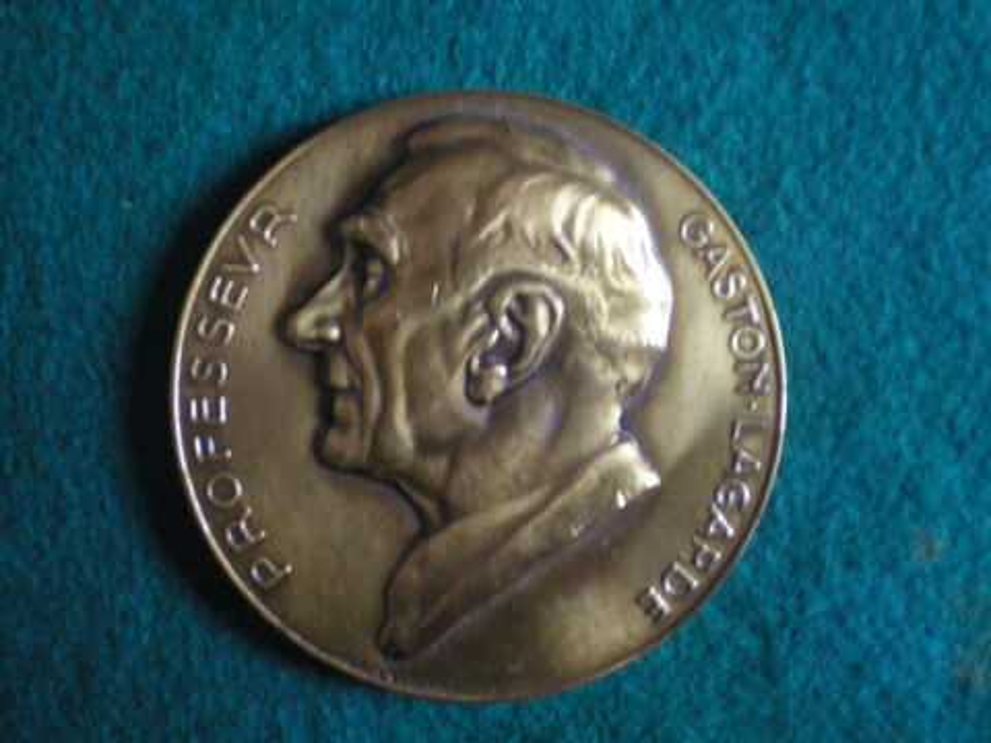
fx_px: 1088
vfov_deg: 37.7
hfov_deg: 49.0
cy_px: 372
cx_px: 496
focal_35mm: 38
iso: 400
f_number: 3.1
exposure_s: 1/8
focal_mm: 6.3
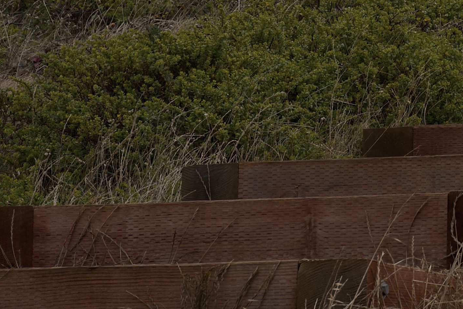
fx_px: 4373
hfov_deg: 6.0
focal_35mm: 340
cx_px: 763
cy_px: -226
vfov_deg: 4.0
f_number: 11
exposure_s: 1/400
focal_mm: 80
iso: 100
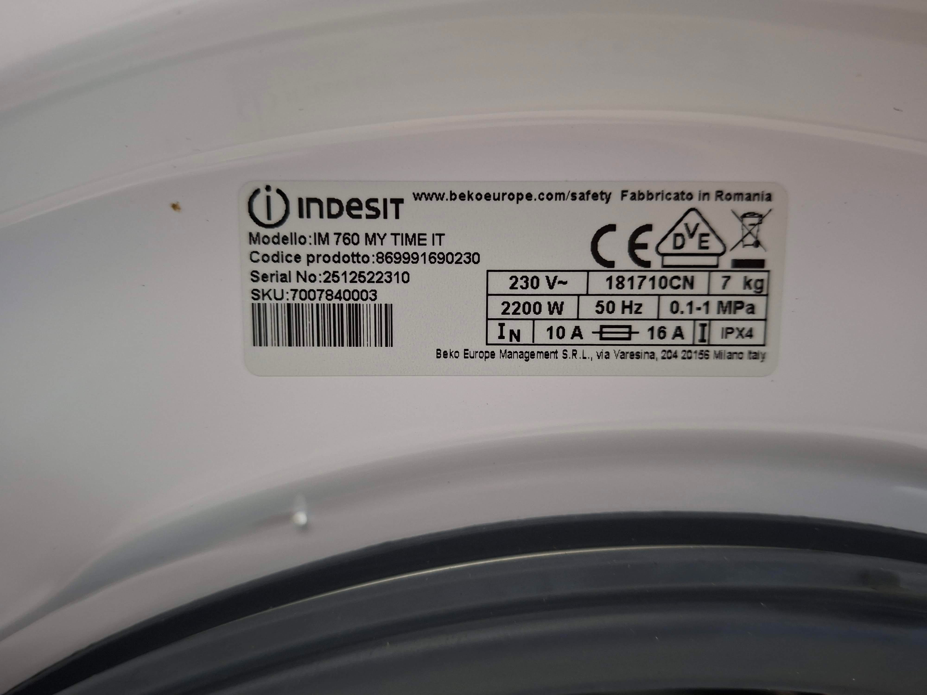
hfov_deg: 73.9
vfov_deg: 58.9
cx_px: 464
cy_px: 348
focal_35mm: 23
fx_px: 616
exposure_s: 1/25
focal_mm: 5.54
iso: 400
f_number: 1.8
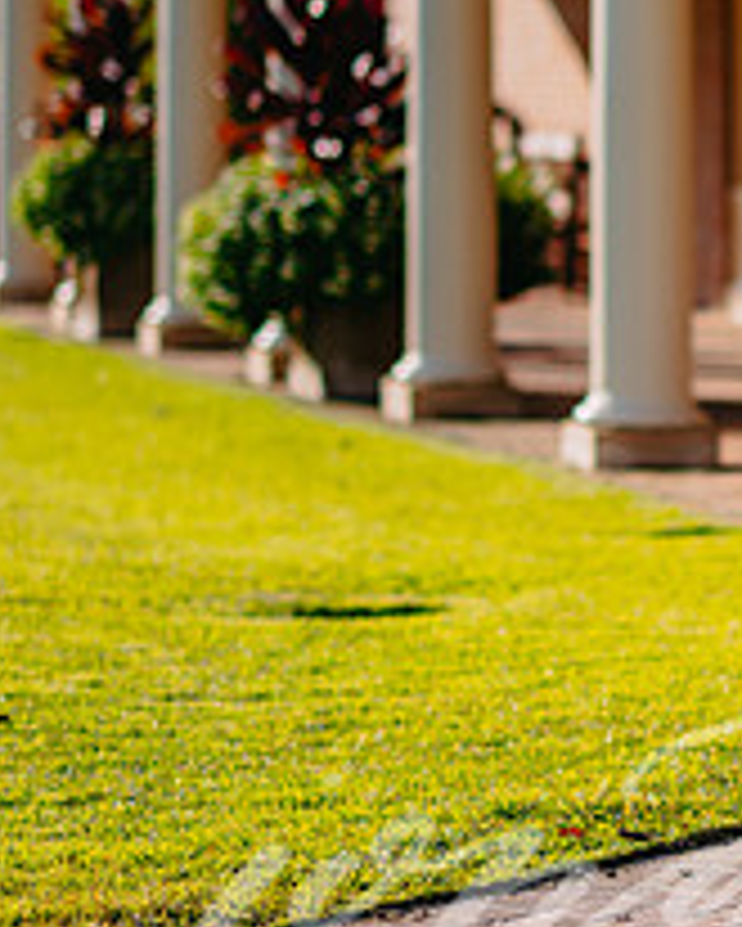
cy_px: 364
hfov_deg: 6.8
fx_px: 6144
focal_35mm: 224
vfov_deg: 8.6
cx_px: 1066
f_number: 2
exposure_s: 1/1600
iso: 100
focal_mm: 85
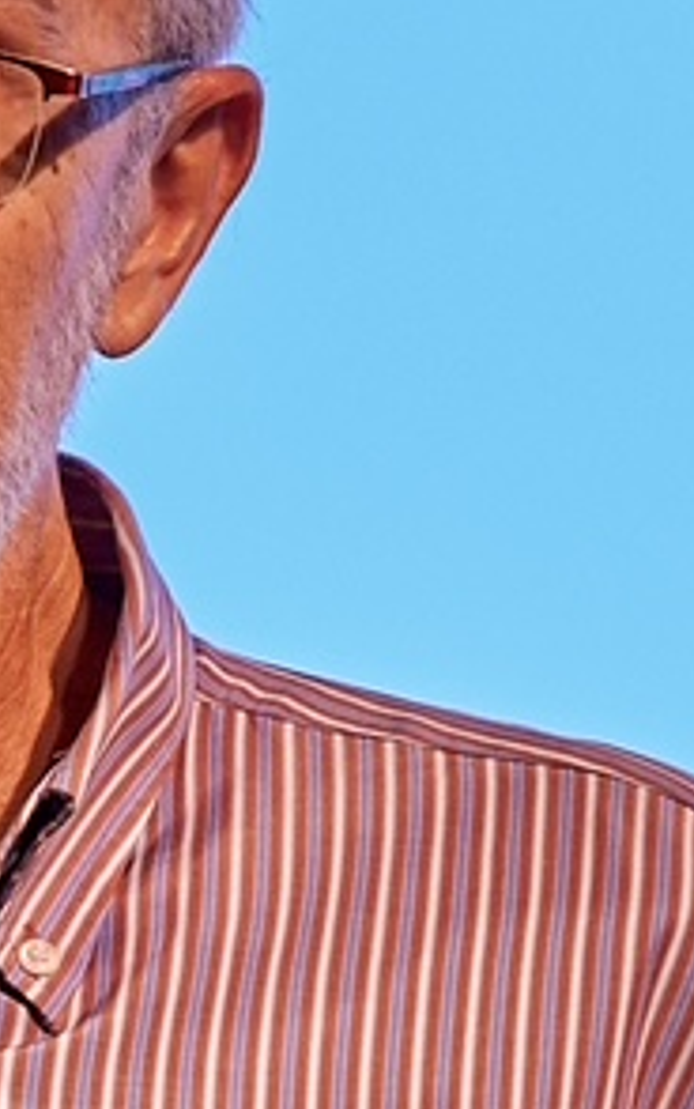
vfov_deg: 4.2
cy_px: 883
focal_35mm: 504
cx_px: -377
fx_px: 15237
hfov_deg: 2.6
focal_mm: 70
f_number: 2.8
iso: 1000
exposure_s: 1/125
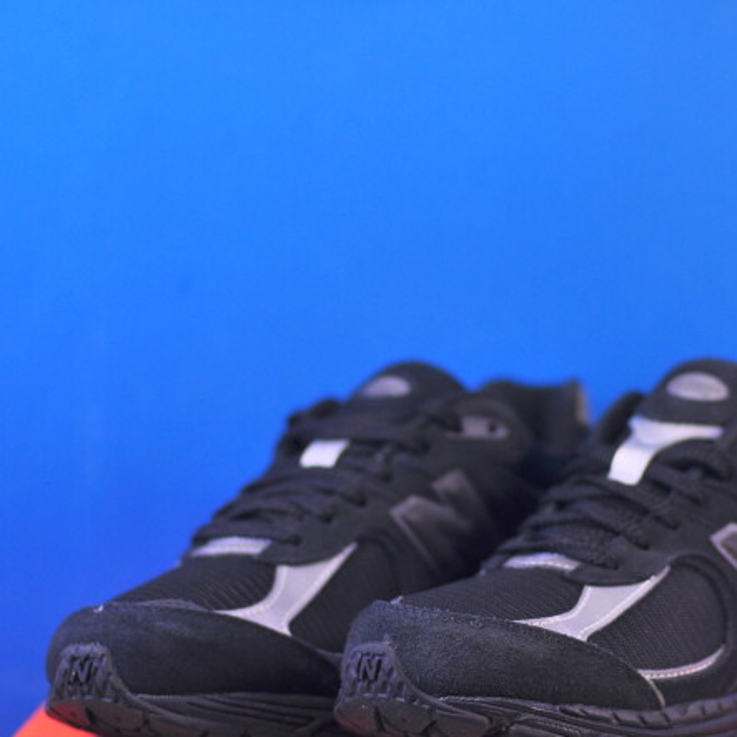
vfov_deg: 15.2
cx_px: 492
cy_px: 413
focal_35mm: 115
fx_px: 2770
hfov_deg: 15.1
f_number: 2.2
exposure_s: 1/320
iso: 250
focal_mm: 50
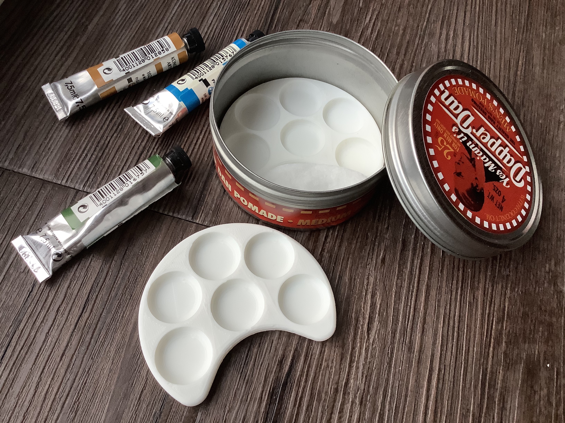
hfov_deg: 58.4
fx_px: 506
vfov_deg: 45.4
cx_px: 282
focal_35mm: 31
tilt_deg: -65.1
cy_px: 212
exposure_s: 1/50
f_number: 2.4
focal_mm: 3.3
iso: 125
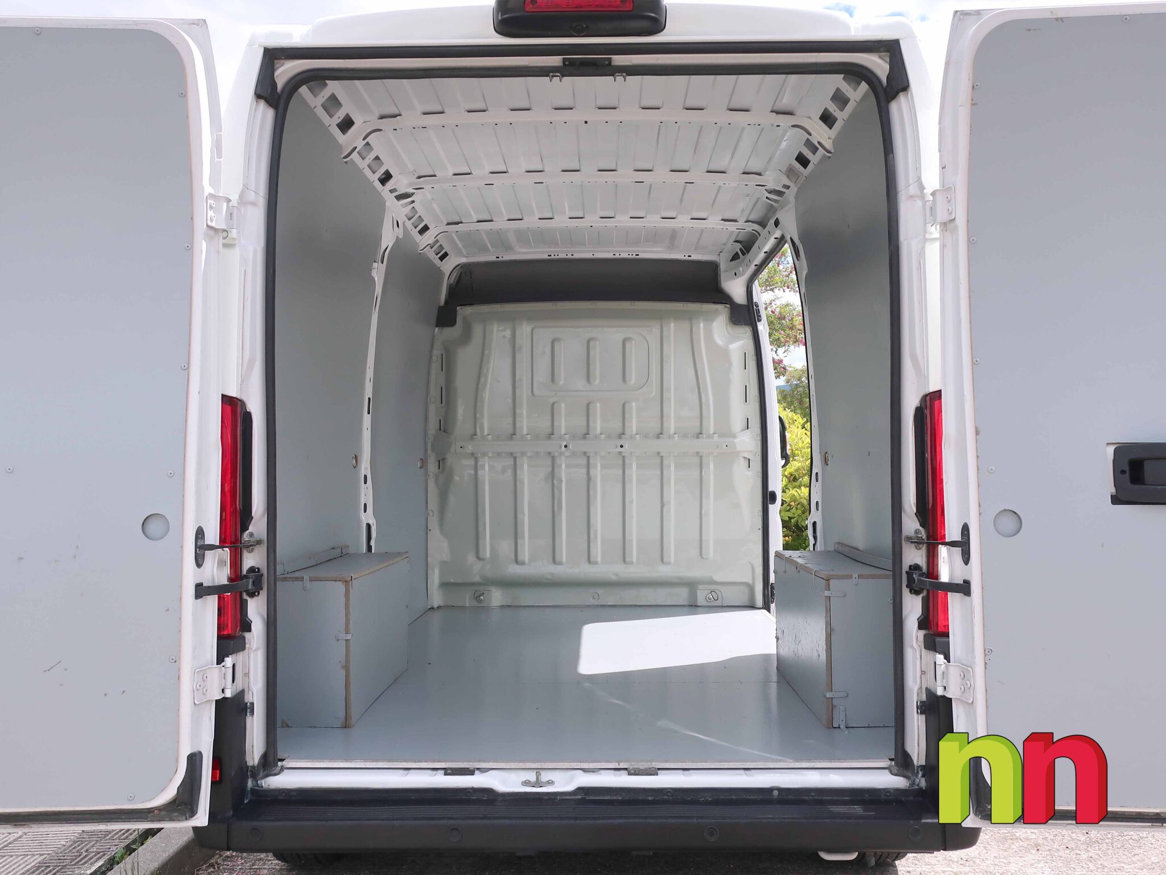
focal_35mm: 24
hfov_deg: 71.6
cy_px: 438
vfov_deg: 56.8
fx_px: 808
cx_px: 583
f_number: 1.8
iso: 80
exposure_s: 1/3200
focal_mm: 6.86
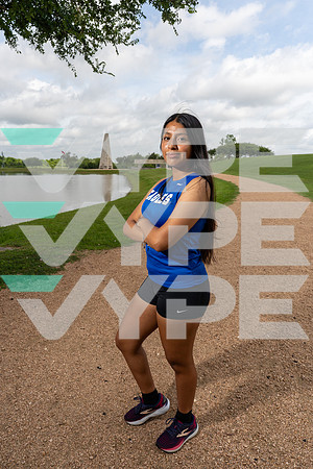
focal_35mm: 26
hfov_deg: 49.6
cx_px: 156
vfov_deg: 69.4
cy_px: 234
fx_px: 339
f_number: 8
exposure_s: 1/250
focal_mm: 26
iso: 100
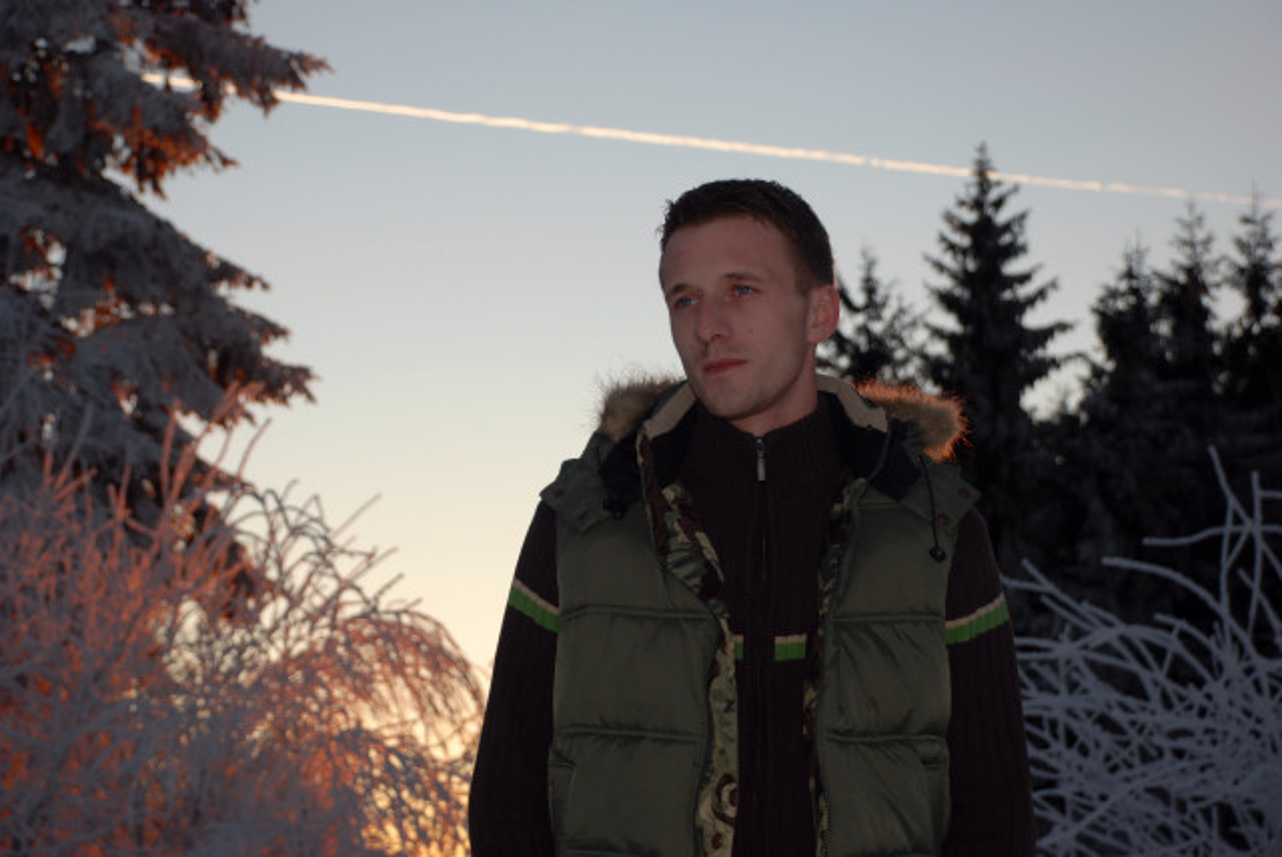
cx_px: 641
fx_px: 2780
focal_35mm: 78
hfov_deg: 26.0
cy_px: 428
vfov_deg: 17.5
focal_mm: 52
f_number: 5.6
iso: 125
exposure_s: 1/125
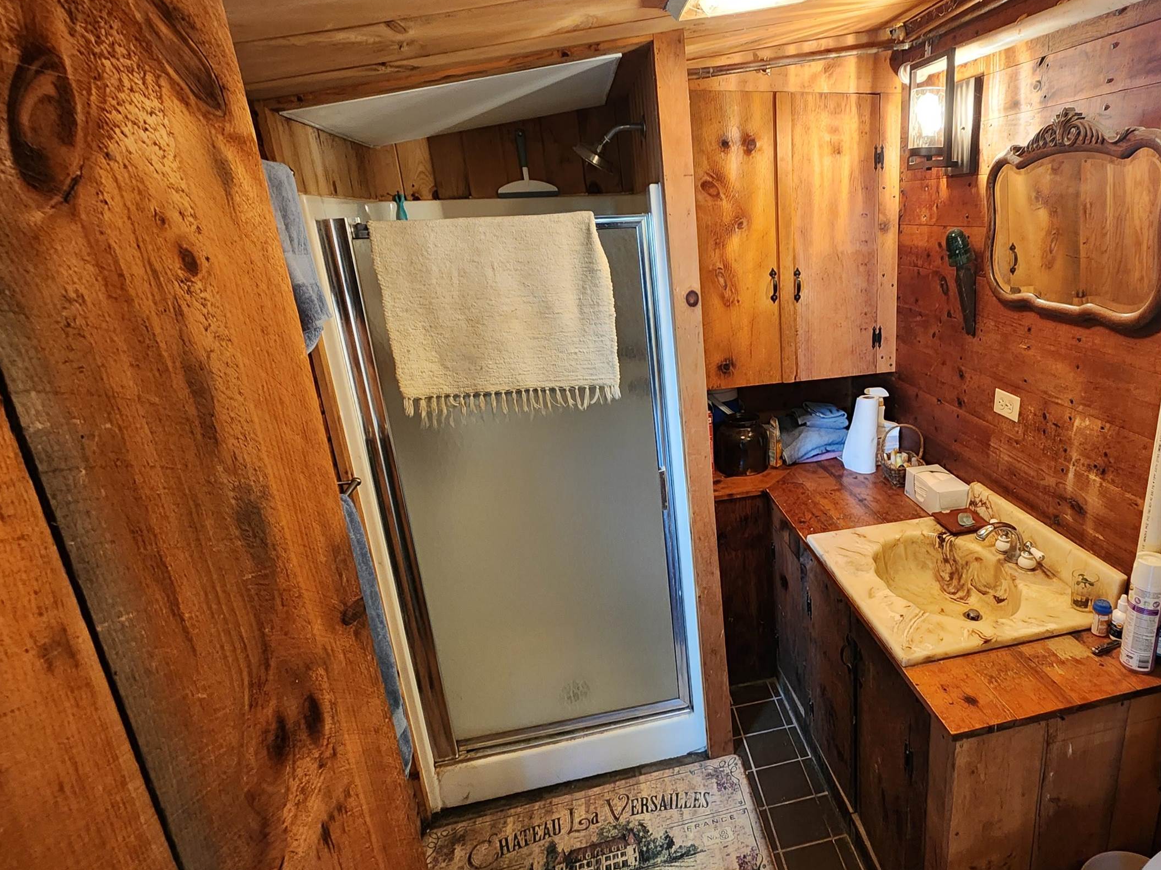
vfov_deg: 68.7
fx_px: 637
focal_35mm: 19
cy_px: 433
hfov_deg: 81.7
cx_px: 777
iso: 320
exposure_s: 1/30
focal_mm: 2.2
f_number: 2.2
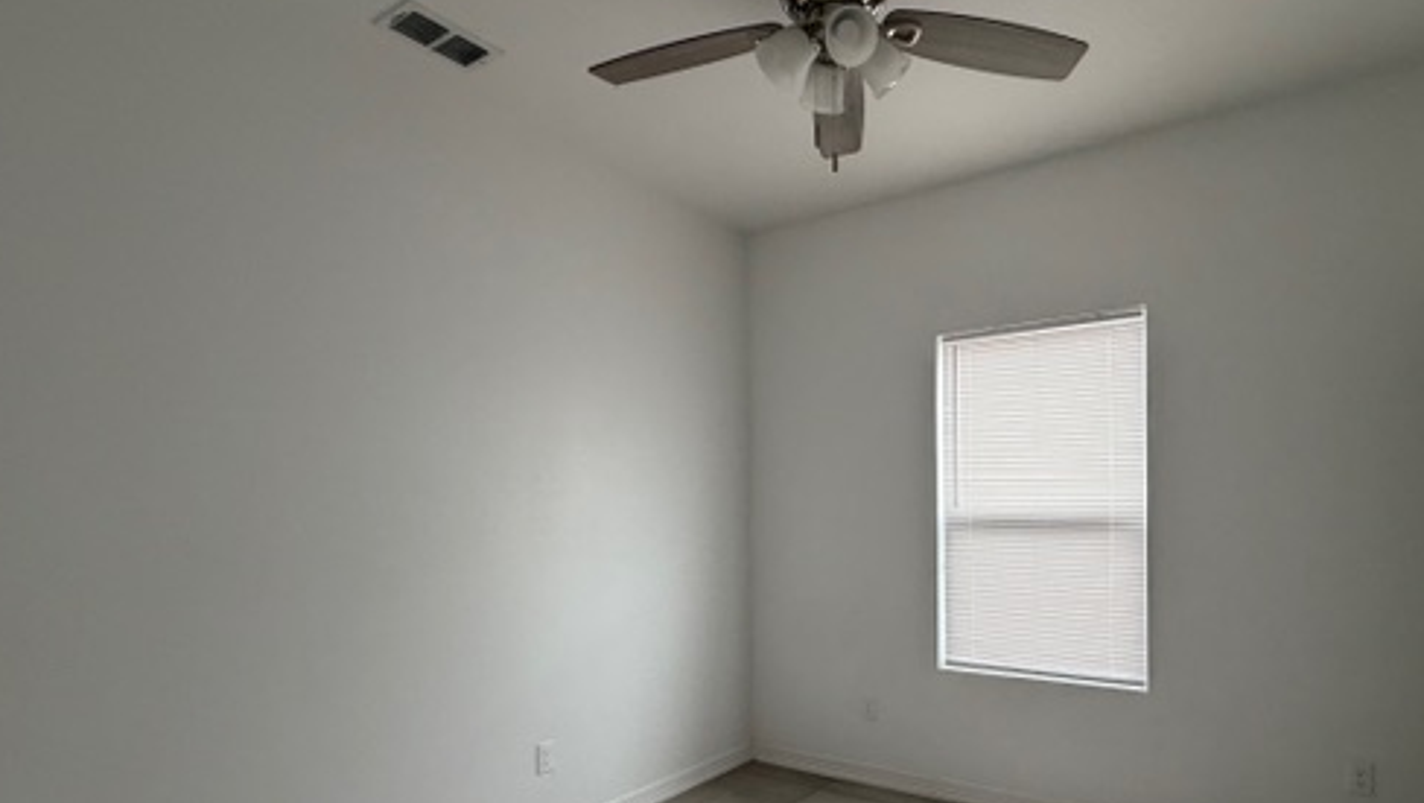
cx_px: 843
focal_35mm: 20
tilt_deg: +0.1
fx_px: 756
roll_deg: +1.1
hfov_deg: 85.7
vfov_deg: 55.1
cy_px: 517
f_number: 2.2
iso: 400
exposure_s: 1/60
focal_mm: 2.22
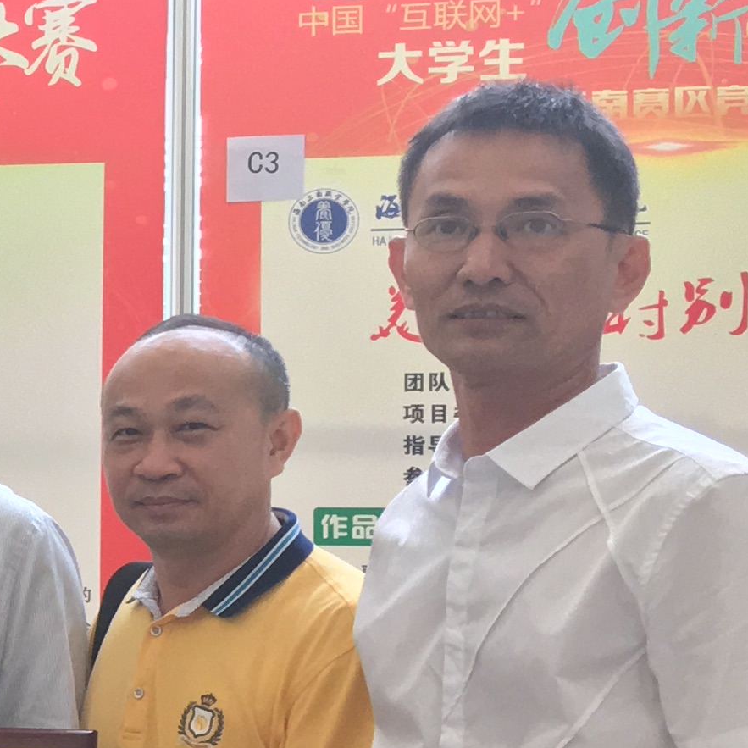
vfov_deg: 14.9
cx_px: -778
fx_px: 2860
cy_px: 491
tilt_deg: +0.9
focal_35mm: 117
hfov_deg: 12.9
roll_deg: -0.3
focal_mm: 4.15
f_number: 2.2
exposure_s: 1/33
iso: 50
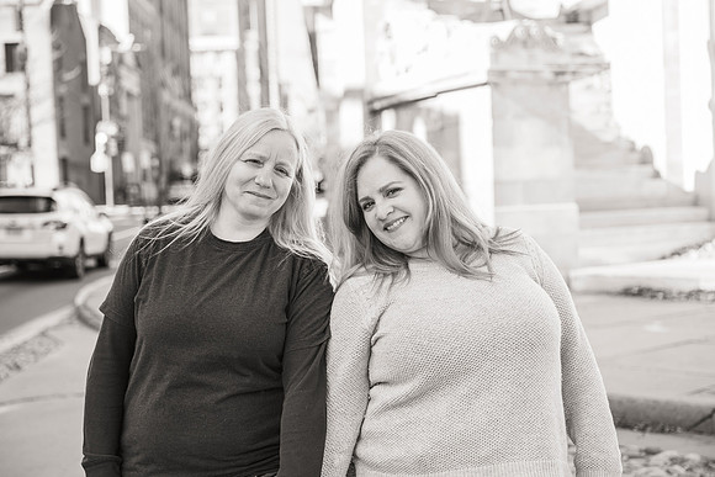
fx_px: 1232
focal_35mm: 62
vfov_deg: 21.9
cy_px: 238
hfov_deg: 32.4
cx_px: 358
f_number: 4
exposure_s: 1/640
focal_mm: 62
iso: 400
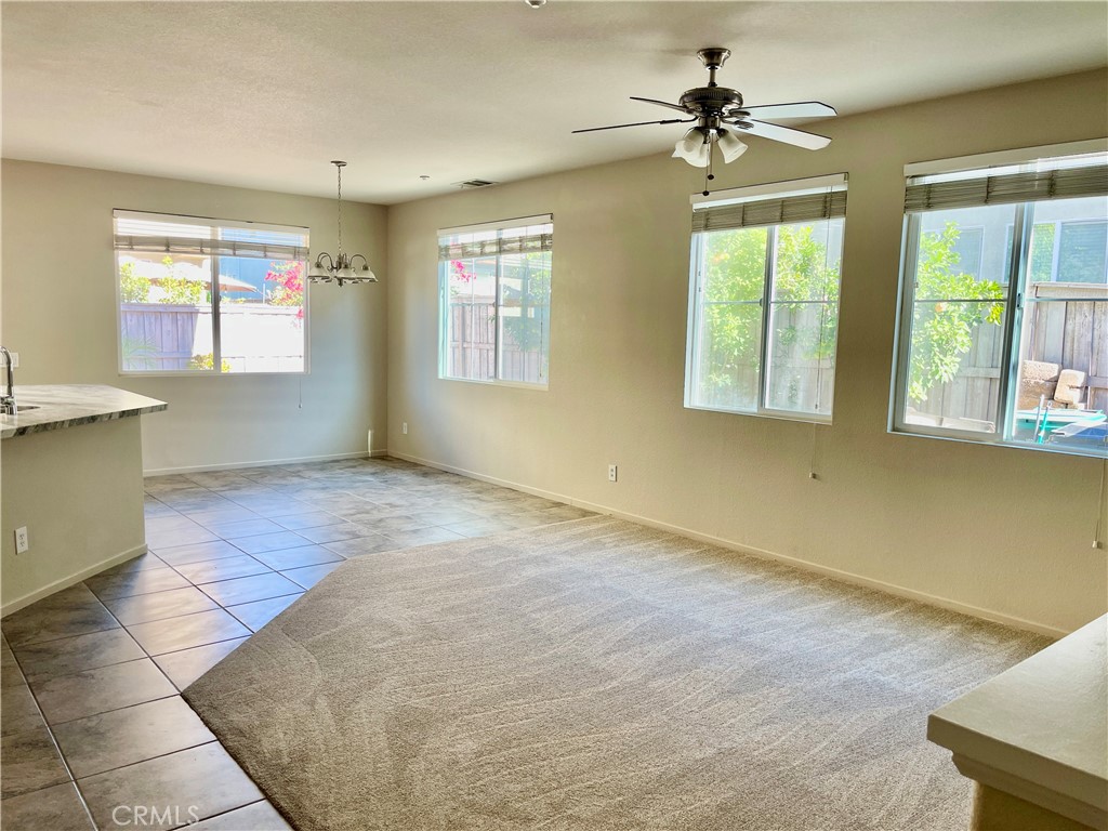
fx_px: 800
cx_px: 554
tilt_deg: -6.8
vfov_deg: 54.9
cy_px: 416
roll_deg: -1.4
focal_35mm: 25
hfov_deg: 69.4
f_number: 1.6
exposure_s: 1/120
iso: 40
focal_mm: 5.1
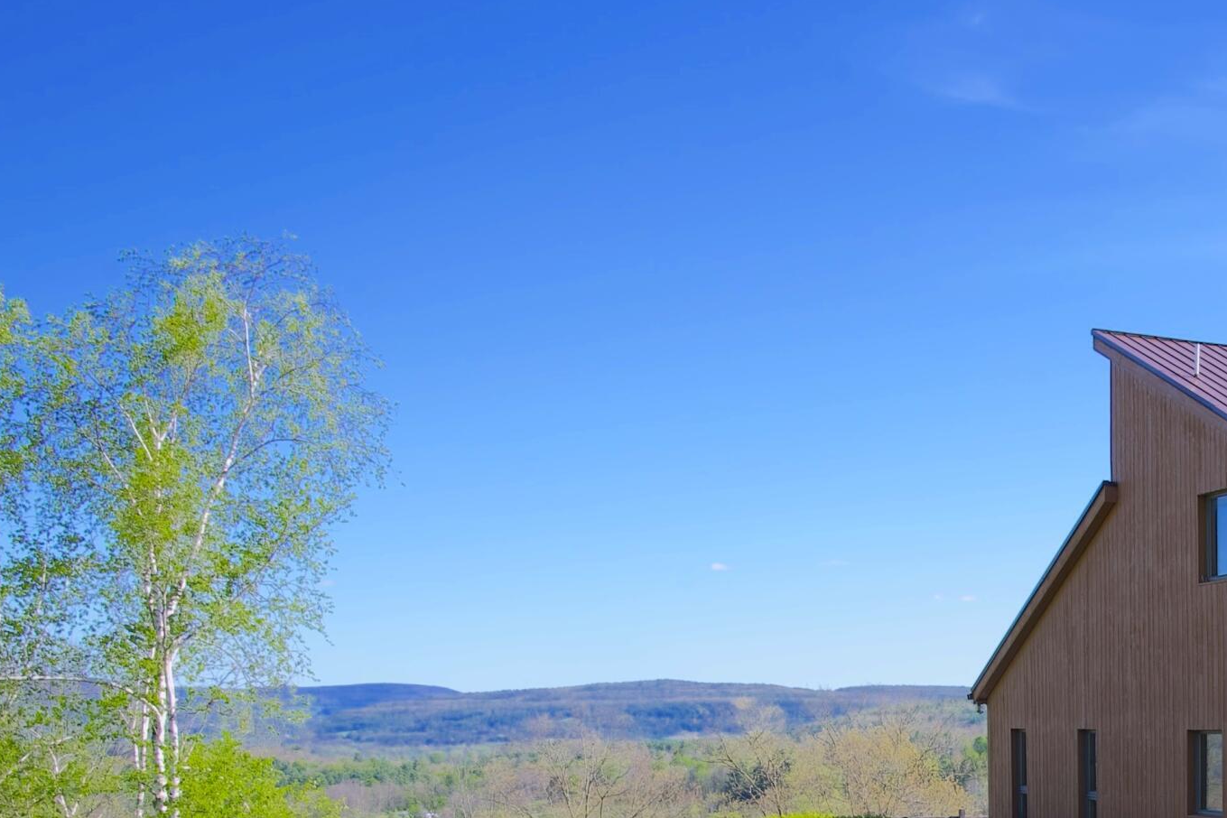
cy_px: 827
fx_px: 1806
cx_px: 1185
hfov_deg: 34.6
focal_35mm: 53
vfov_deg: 24.3
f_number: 13
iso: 100
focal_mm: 24
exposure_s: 1/50
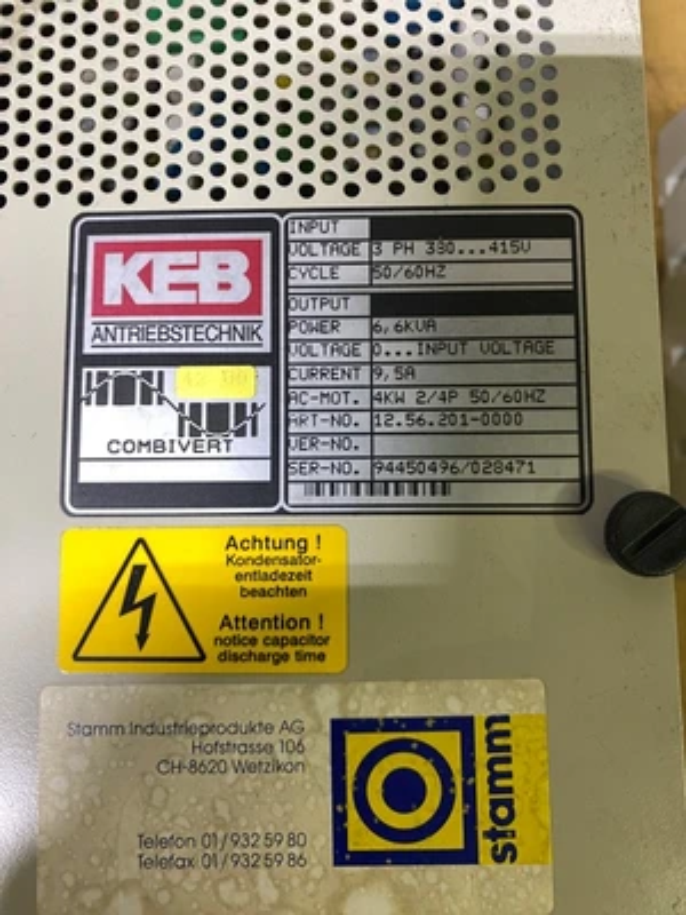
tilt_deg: -84.7
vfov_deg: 67.3
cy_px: 458
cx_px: 343
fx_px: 687
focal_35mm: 26
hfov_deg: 53.1
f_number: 1.8
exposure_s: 1/60
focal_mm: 4.25
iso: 125
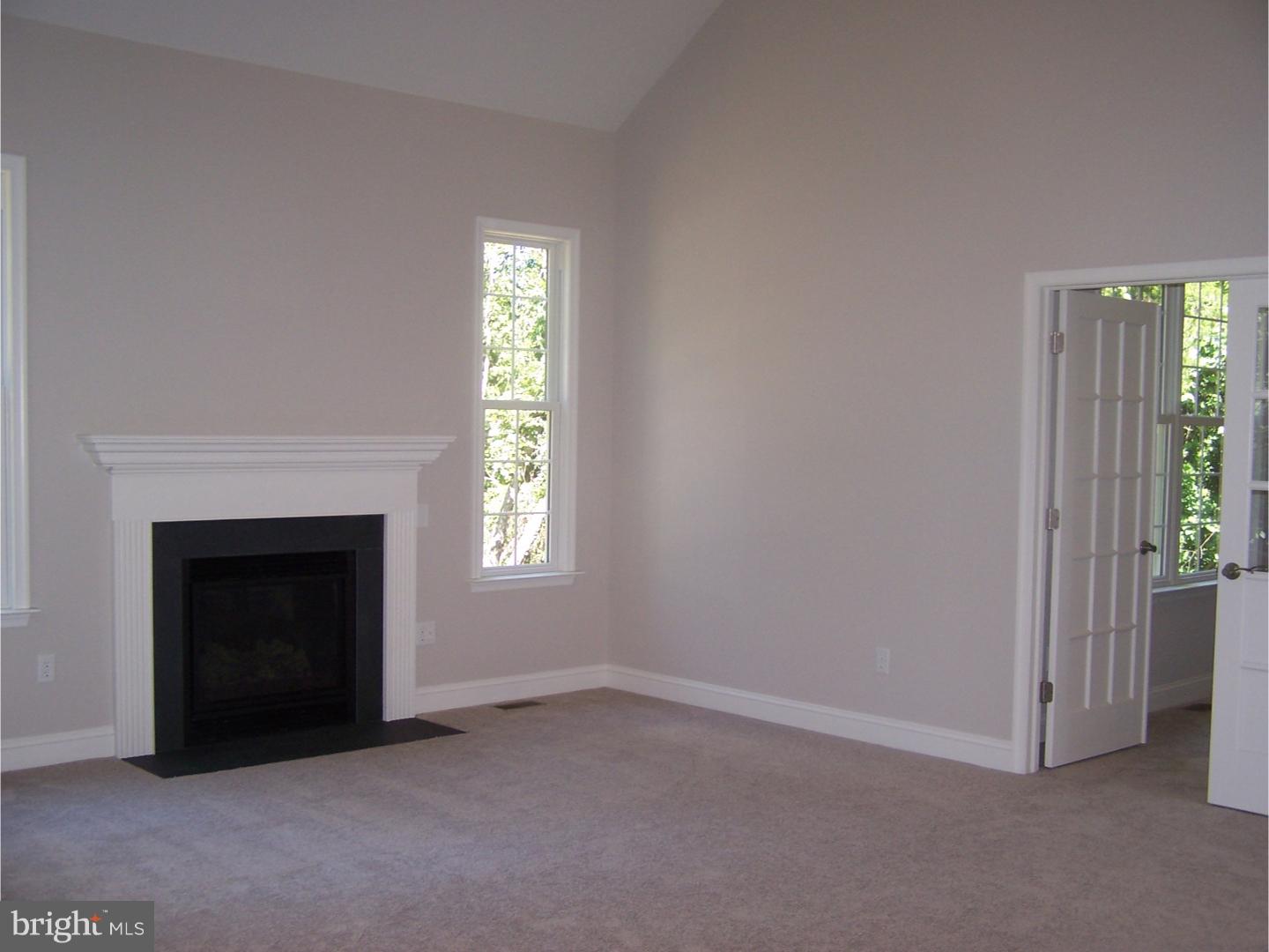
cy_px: 476
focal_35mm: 38
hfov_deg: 49.0
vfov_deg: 37.7
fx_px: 1393
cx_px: 634
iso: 80
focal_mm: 6.3
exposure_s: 1/60
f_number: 2.8
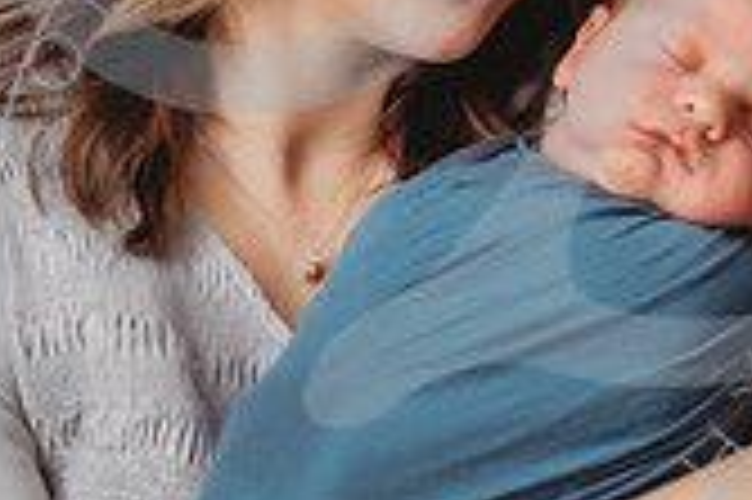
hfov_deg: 13.5
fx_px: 3151
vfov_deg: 8.9
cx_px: 612
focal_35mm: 151
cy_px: -122
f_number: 2.8
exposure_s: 1/125
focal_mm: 56
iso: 100
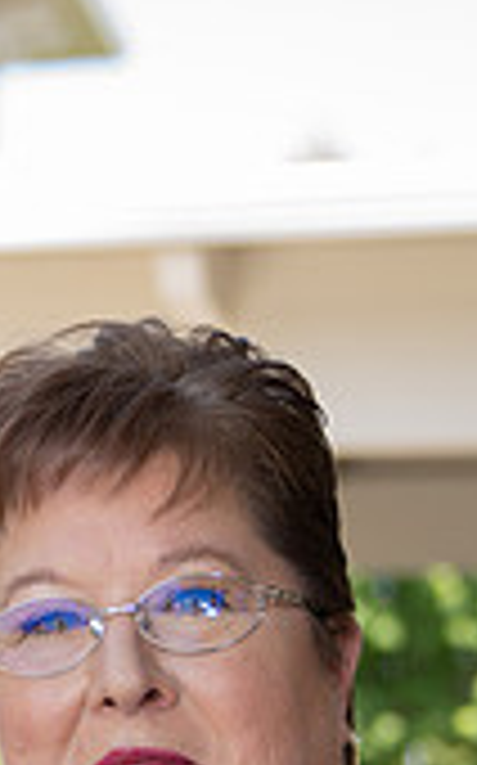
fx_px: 2688
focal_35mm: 129
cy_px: 641
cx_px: -212
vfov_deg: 16.1
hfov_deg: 9.9
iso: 160
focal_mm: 37
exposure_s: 1/200
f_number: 2.8
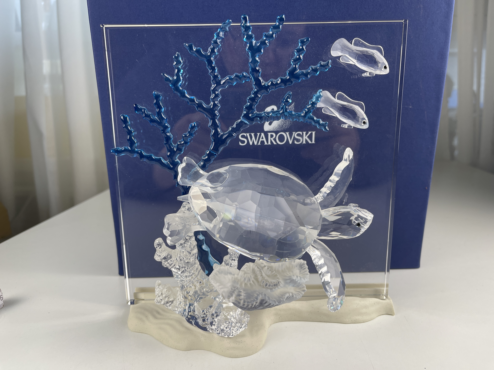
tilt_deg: -13.5
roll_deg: +0.3
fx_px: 357
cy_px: 185
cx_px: 247
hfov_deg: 69.4
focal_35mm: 25
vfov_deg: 54.9
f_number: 1.6
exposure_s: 1/116
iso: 32
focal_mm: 5.1
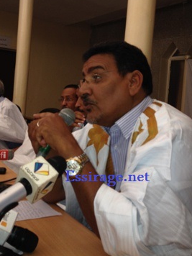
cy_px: 96
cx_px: 91
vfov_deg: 42.6
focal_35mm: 44
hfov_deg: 32.9
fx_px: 325
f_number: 2.4
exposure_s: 1/20
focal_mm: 4.28
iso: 50
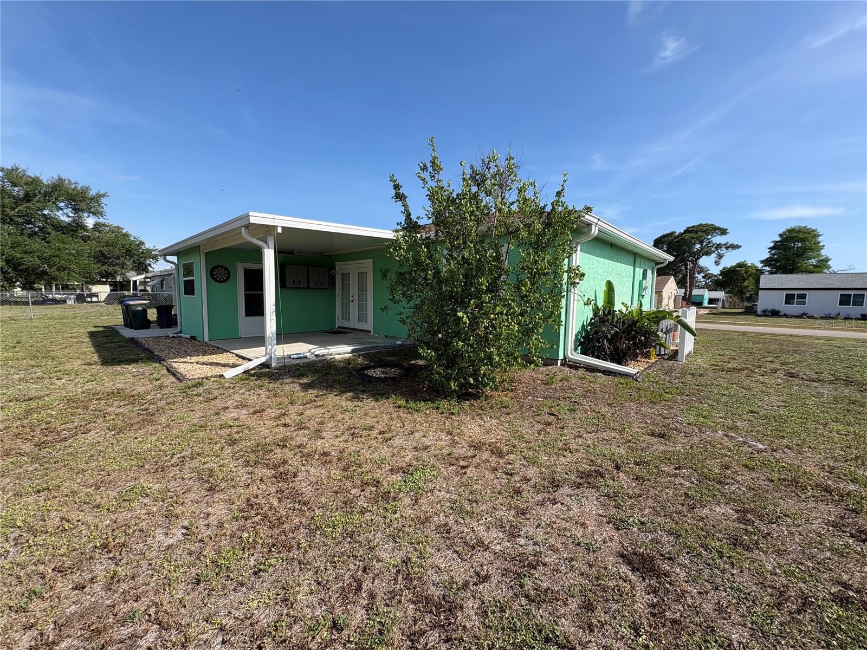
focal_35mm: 14
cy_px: 325
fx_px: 351
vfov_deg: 85.7
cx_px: 434
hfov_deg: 102.1
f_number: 2.2
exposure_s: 1/1370
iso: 50
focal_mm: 2.22
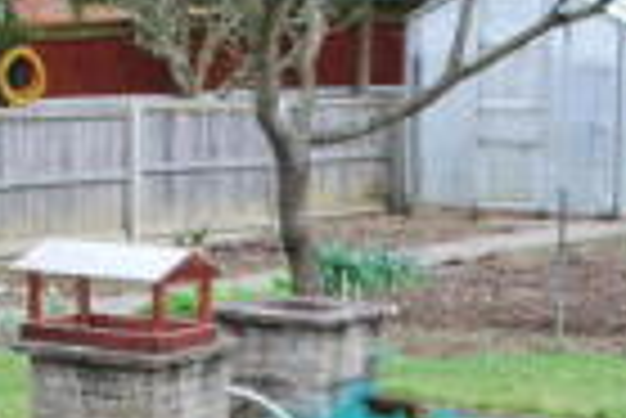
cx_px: 507
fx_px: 2211
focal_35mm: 127
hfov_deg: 16.0
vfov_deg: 10.6
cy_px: 528
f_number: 5.6
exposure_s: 1/125
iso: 200
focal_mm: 18
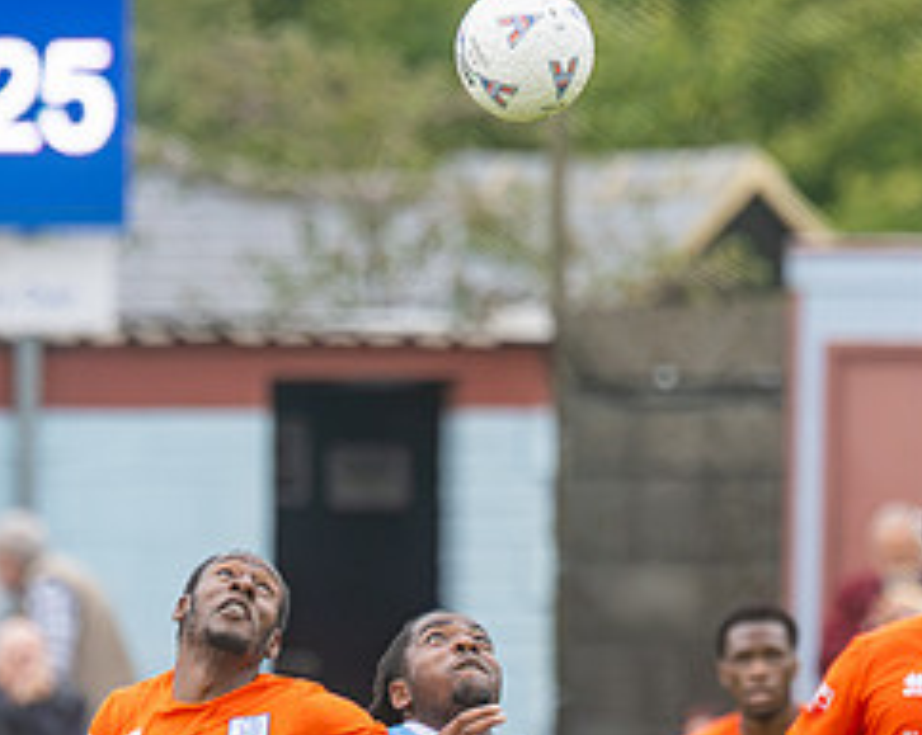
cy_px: 841
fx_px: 33823
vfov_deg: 1.2
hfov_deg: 1.6
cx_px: 457
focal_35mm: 1241
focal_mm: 270
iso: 640
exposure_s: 1/1250
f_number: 2.8
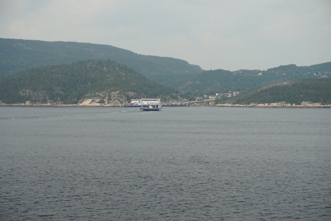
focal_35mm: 70
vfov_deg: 19.5
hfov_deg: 28.8
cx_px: 166
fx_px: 644
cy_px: 110
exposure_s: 1/250
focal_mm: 47
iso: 100
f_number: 8
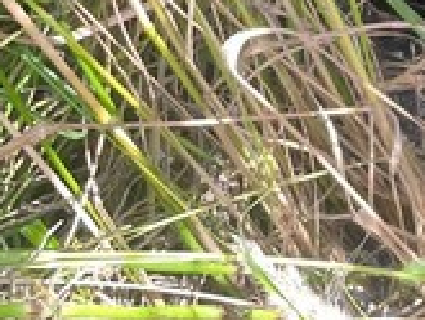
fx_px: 1548
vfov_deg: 11.4
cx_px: 840
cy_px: -139
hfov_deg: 13.5
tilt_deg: -47.0
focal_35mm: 126
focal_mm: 4.2
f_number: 1.6
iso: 40
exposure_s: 1/121
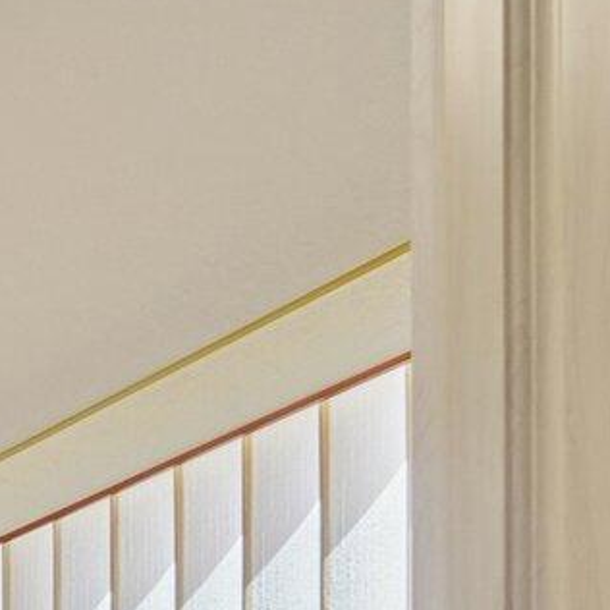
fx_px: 1754
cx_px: -1361
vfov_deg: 16.6
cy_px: 1078
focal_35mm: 88
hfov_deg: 10.5
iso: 400
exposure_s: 1/13
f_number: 8
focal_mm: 16
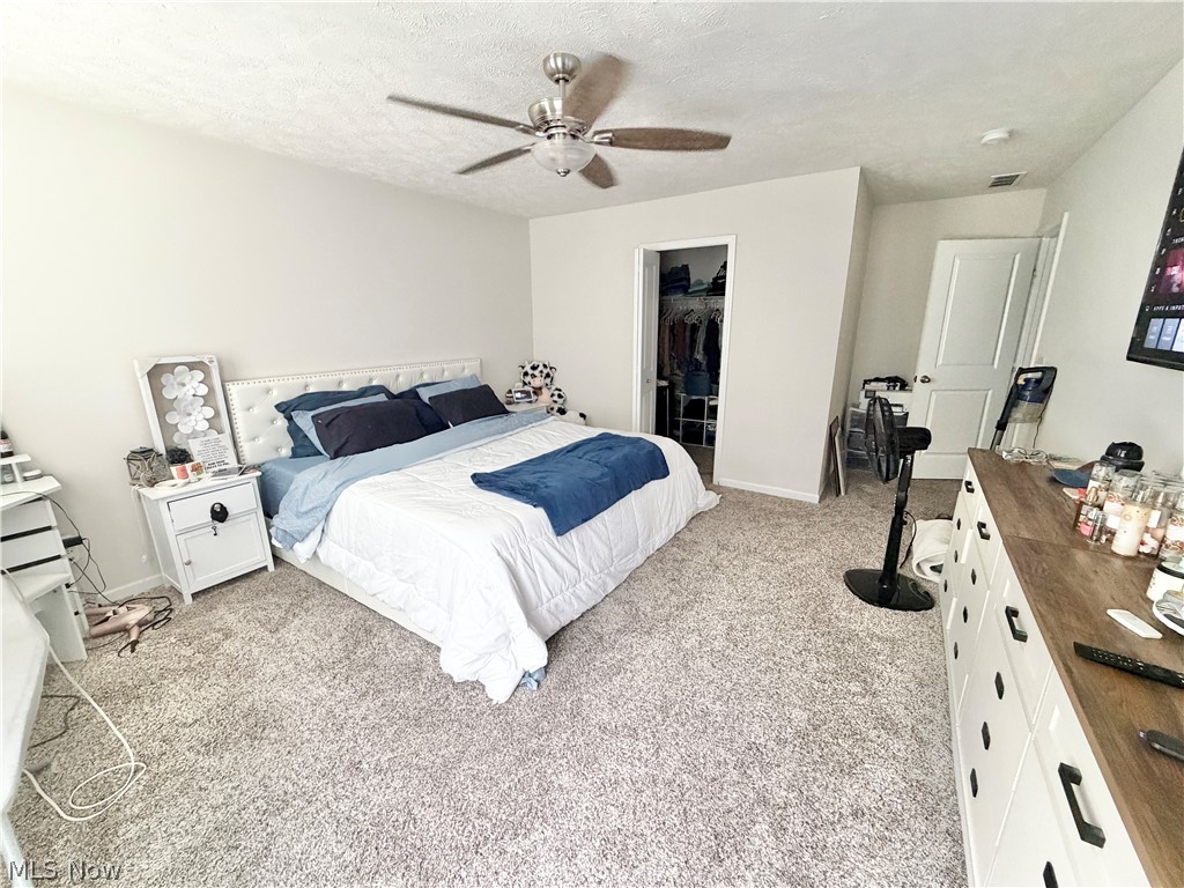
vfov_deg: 85.7
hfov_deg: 102.1
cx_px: 592
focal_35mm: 14
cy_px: 444
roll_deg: +1.0
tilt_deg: -14.5
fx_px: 479
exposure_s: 1/60
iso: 500
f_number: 2.2
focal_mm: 2.22
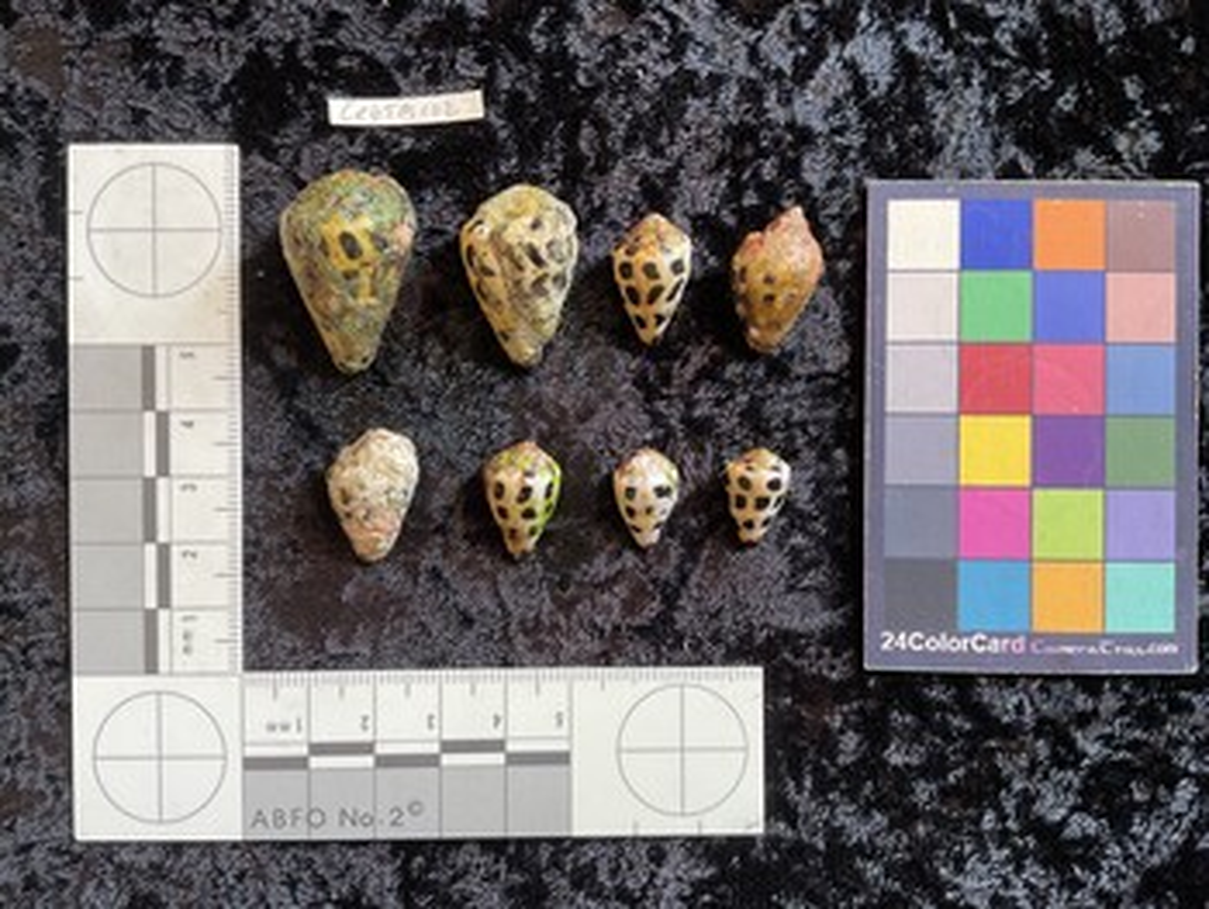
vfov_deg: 48.3
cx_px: 604
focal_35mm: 29
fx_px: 1014
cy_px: 454
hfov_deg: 61.6
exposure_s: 1/50
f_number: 1.8
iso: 40
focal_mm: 3
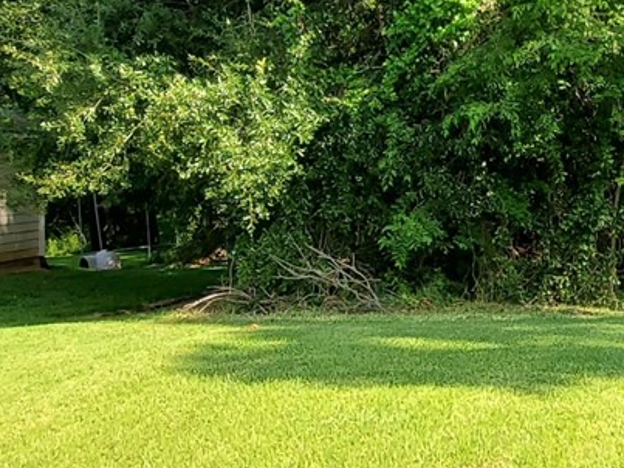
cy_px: 86
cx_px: 613
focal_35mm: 66
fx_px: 1189
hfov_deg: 27.8
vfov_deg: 21.9
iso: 50
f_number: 2.2
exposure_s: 1/385
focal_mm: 1.8
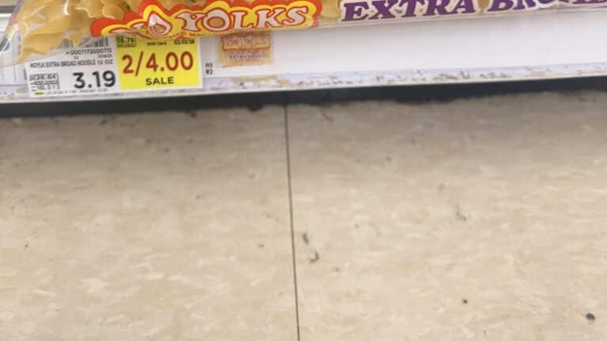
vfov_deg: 29.5
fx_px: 563
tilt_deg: -41.6
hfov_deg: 56.6
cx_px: 304
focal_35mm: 35
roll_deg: -1.3
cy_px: -56
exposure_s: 1/64
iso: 160
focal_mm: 6.76
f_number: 1.78
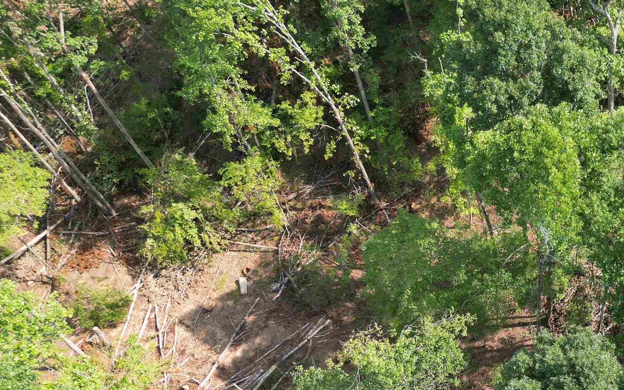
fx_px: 765
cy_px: 341
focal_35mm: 45
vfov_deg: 27.7
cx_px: 542
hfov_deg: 41.4
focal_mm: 6.72
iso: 100
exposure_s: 1/640
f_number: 1.7
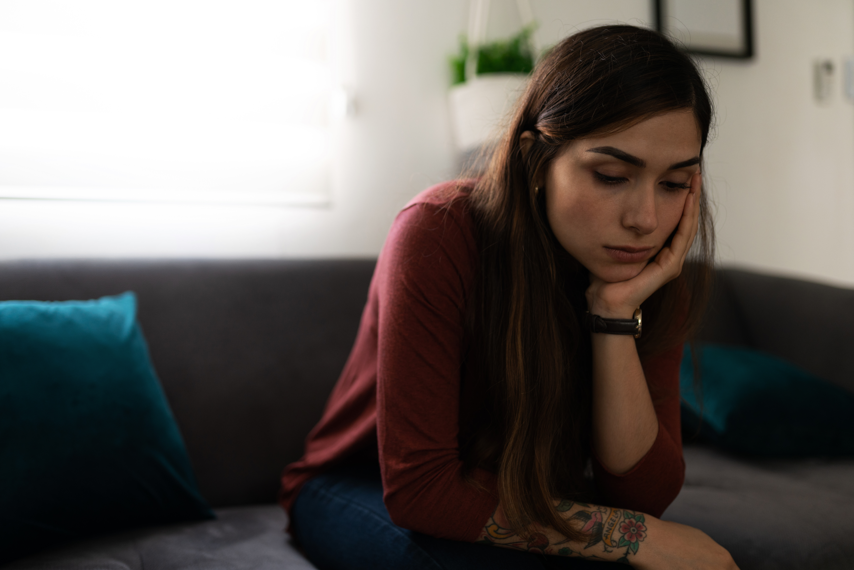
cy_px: 285
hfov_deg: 54.4
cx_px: 427
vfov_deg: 37.9
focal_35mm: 35
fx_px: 830
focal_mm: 35
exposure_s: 1/125
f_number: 1.6
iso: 500
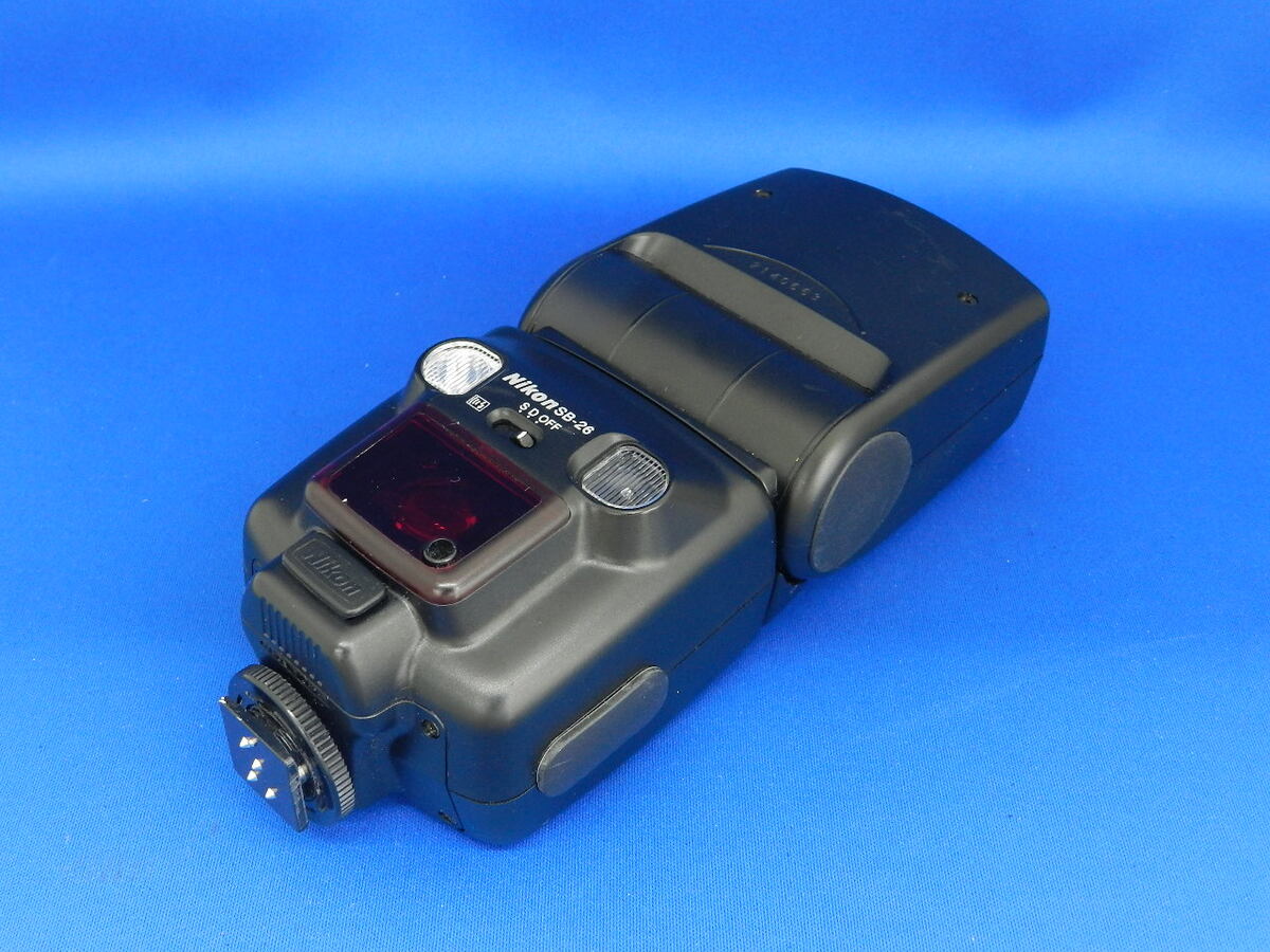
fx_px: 1394
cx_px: 635
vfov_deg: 37.7
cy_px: 476
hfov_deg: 49.0
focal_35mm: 38
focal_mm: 6.7
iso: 400
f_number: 4
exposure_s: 1/20
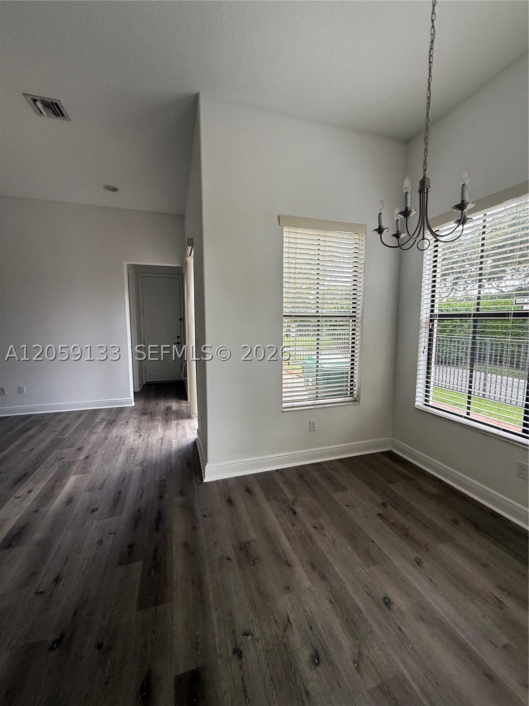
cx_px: 264
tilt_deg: -3.0
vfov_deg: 102.1
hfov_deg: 85.7
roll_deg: -0.3
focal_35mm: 14
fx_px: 285
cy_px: 353
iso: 100
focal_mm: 2.22
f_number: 2.2
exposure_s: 1/99
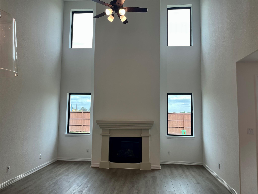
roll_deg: -1.1
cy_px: 97
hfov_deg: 67.3
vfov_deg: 53.1
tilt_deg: +6.9
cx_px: 129
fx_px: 194
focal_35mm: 26
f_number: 1.6
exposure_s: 1/164
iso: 40
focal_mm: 5.1
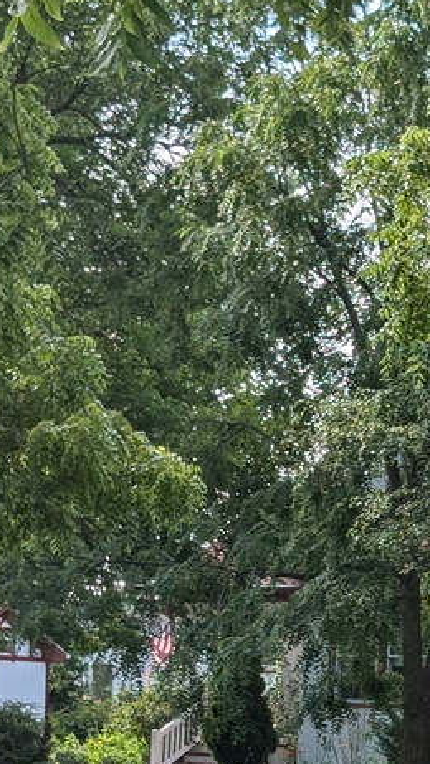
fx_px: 2533
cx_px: 494
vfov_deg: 16.9
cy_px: 688
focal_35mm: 125
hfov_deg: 9.6
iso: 23
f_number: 1.68
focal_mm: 6.9
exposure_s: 1/503
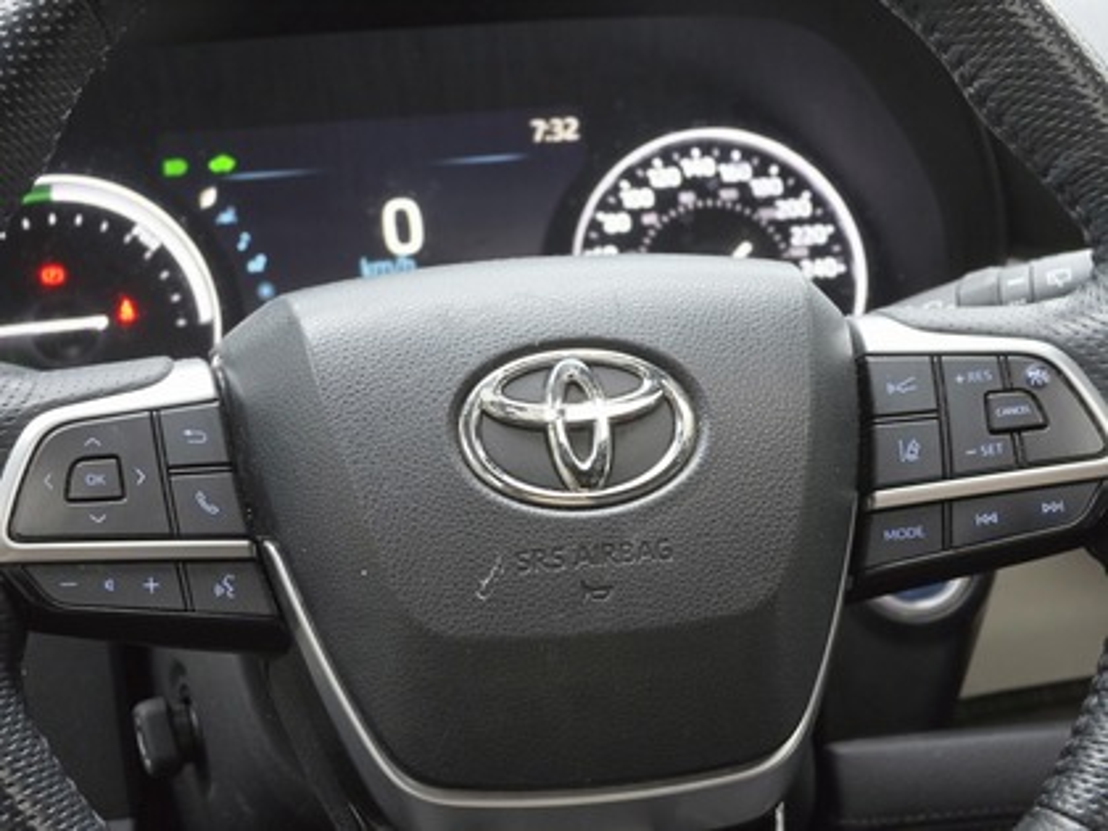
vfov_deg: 12.9
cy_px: 416
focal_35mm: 115
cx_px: 554
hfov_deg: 17.1
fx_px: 3681
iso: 640
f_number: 2.9
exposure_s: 1/33.3
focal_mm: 18.6
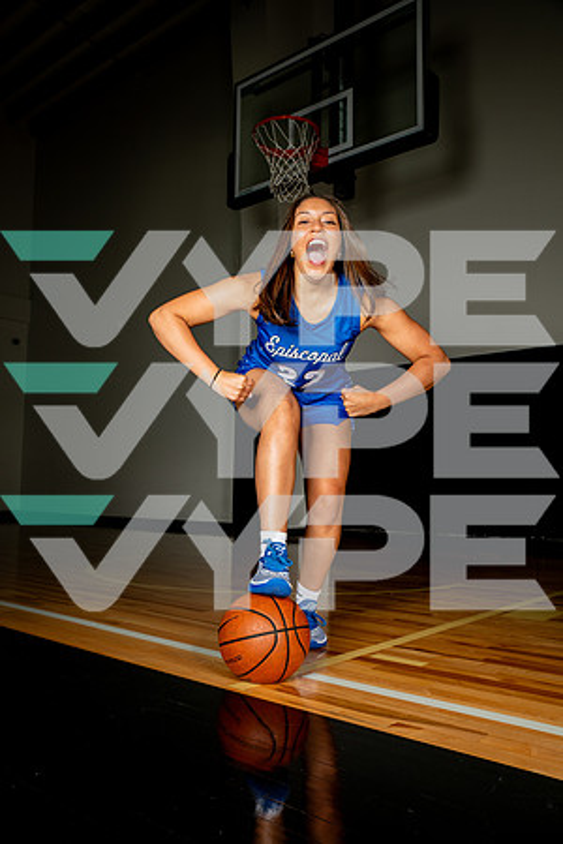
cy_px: 422
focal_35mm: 32
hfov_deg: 41.1
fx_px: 751
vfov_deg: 58.7
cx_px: 282
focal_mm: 32
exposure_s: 1/500
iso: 250
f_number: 8
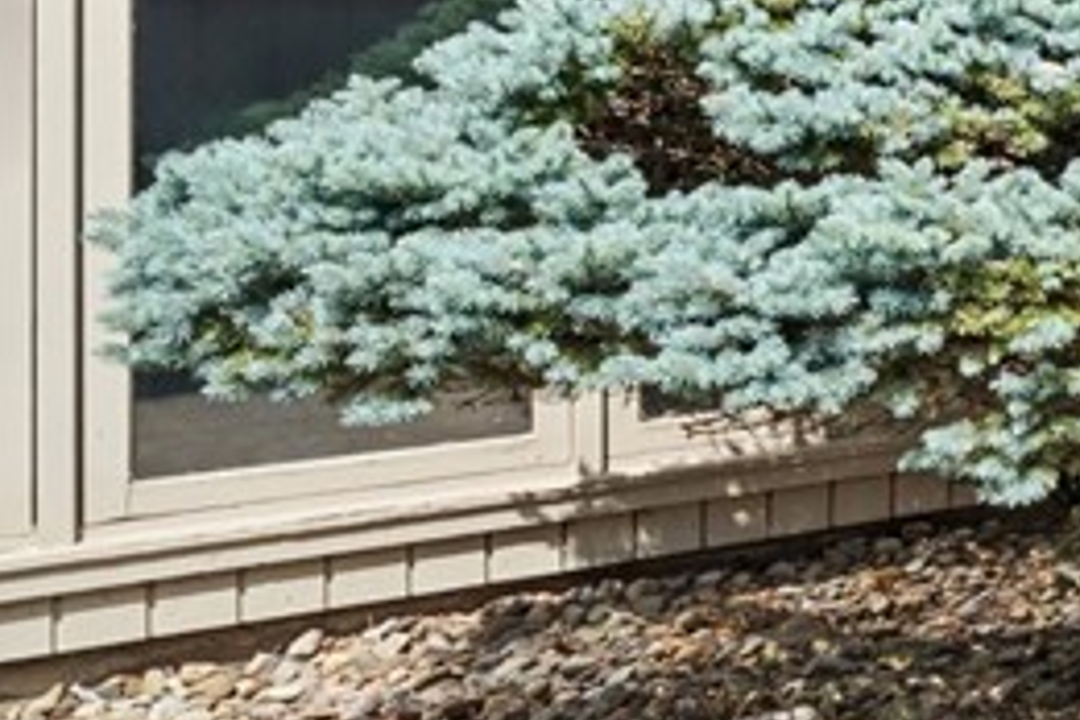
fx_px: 1620
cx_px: 2032
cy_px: 97
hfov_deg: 21.0
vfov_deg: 24.5
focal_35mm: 54
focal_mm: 13
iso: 250
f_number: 10
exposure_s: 1/125
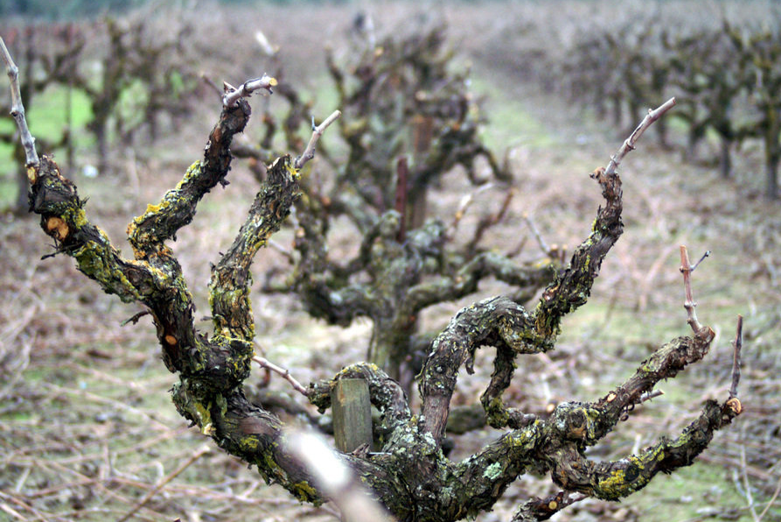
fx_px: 2463
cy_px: 261
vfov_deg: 12.1
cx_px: 387
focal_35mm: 114
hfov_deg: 18.0
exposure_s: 1/40
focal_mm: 75
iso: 800
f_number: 4.5
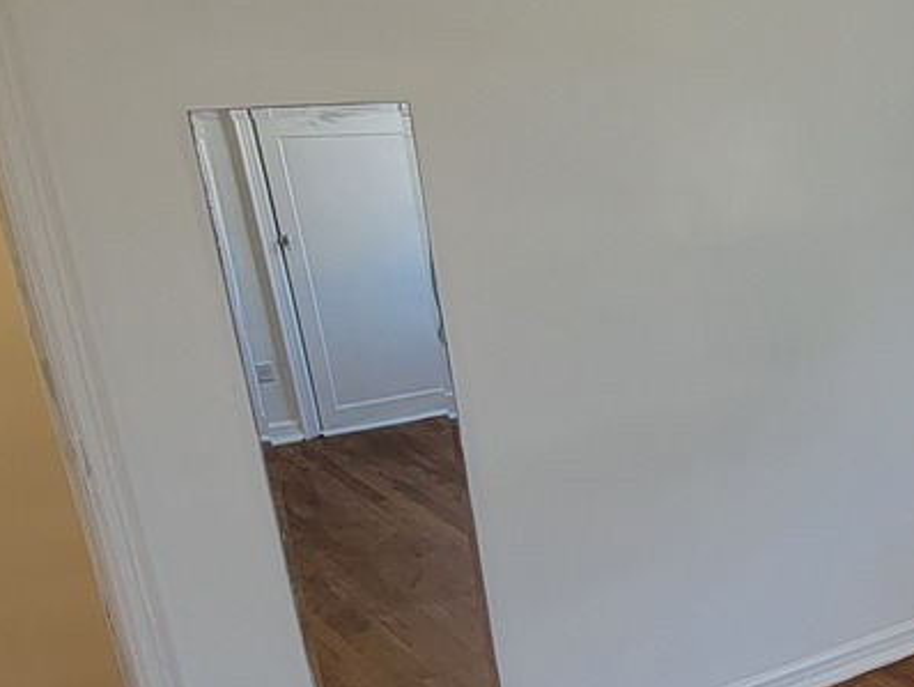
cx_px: 1022
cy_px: 572
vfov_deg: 30.0
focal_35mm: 47
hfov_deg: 34.5
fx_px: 1242
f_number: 2.2
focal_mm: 2.2
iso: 80
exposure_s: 1/60
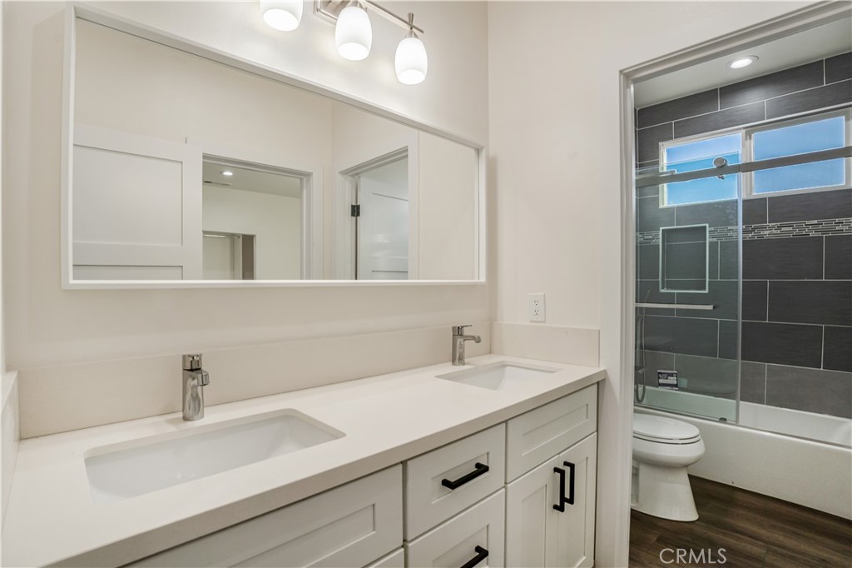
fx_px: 379
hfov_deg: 96.8
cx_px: 426
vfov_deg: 73.7
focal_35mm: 16
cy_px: 284
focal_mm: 16
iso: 400
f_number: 8
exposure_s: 1/80
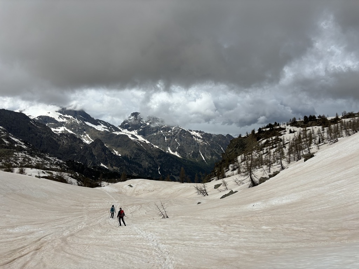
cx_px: 180
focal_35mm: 26
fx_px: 270
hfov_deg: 67.3
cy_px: 134
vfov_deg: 53.1
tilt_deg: +0.2
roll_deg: -0.2
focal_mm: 5.96
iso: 50
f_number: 1.6
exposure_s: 1/5952
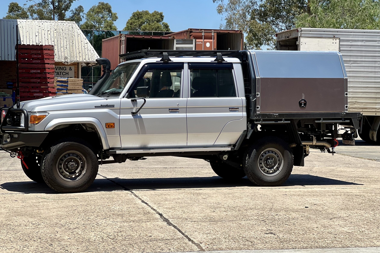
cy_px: 112
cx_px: 188
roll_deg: -0.3
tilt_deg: -0.4
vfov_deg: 16.8
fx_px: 855
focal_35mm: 81
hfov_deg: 25.1
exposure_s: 1/723
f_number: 2.8
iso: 32
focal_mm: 9
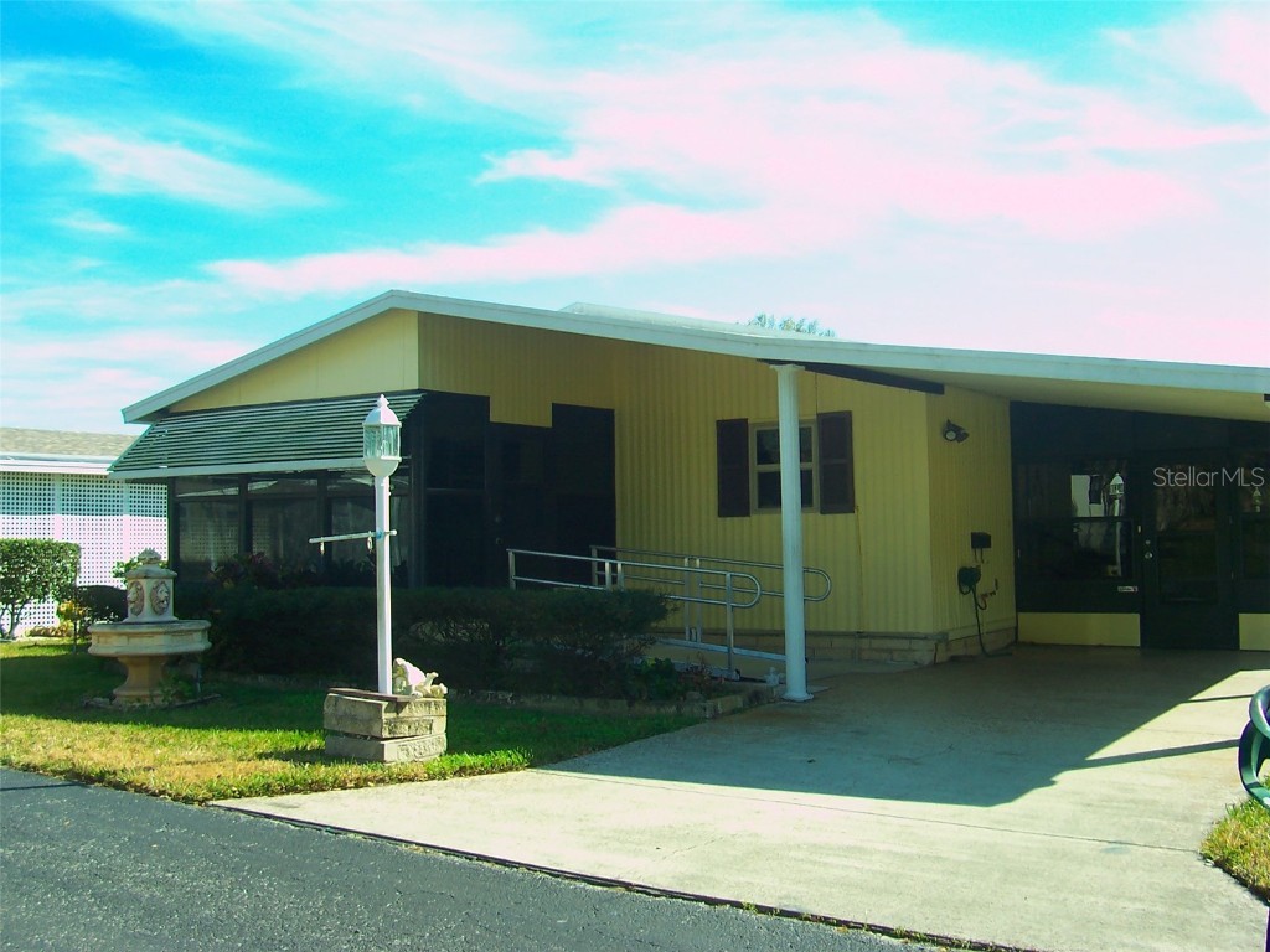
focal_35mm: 37
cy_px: 476
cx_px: 635
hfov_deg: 50.1
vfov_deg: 38.7
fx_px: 1357
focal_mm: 5.6
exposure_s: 1/350
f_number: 2.8
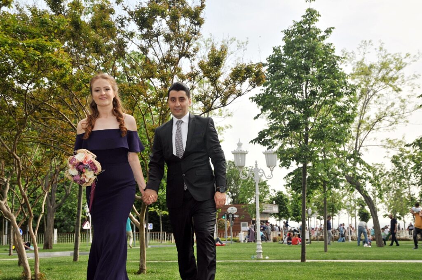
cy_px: 140
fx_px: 702
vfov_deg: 22.6
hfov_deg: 33.4
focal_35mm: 60
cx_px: 211
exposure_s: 1/250
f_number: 8
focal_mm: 40
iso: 200
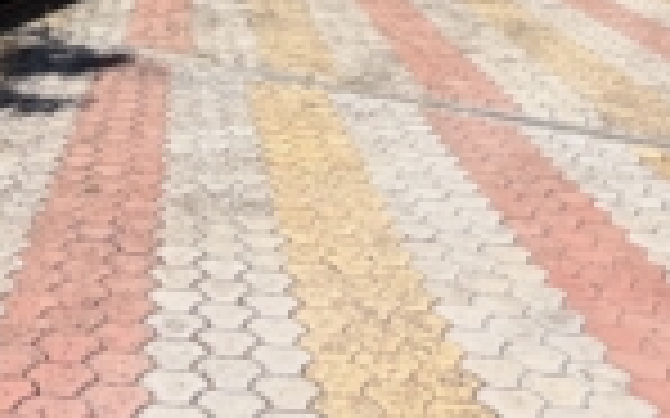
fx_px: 1059
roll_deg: -1.8
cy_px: -436
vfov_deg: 16.5
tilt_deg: +12.6
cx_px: 180
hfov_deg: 34.5
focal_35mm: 58
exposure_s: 1/770
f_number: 2.2
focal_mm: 2.22
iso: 25
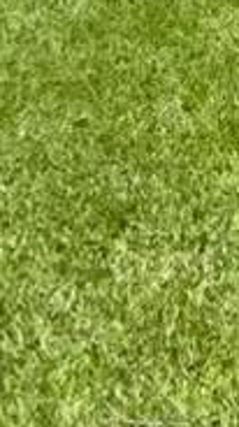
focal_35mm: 182
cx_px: 610
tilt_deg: -3.3
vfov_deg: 10.9
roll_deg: -1.4
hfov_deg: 6.3
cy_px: -383
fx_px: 2058
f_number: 1.78
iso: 80
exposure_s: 1/3759
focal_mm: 6.76
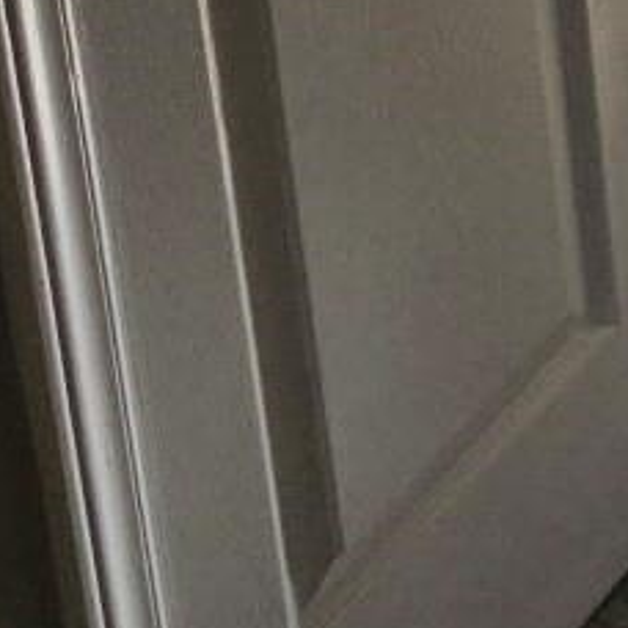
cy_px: -945
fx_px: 2750
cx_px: 1169
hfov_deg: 11.9
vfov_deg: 10.8
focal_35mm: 134
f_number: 1.7
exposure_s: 1/120
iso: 250
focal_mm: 6.3
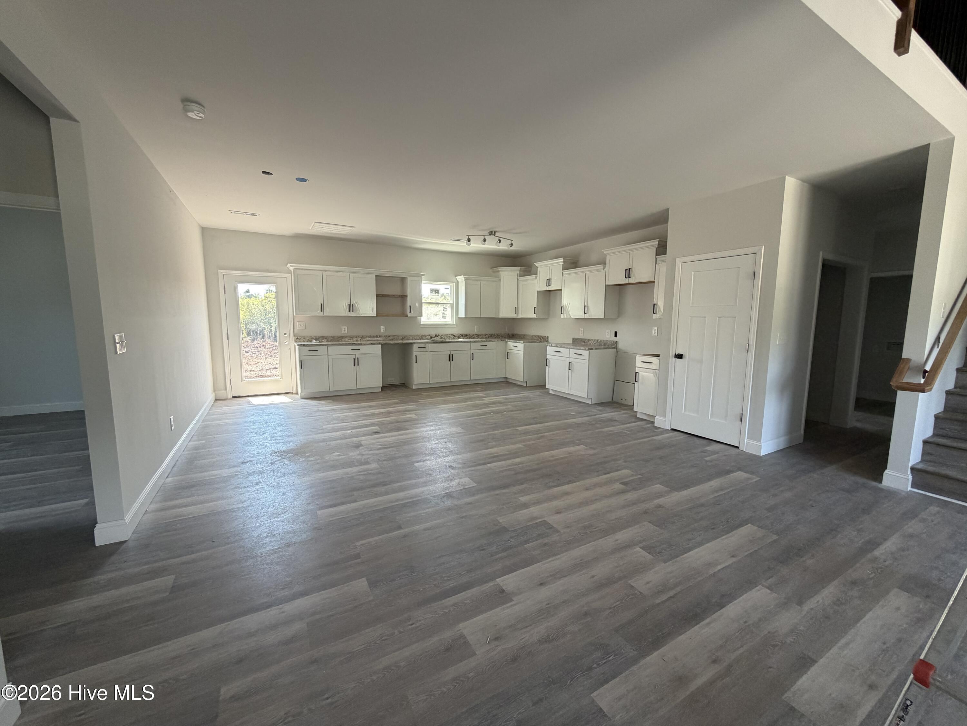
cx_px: 484
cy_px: 363
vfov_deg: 85.7
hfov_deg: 102.1
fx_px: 391
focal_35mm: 14
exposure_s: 1/121
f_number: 2.2
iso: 200
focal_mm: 2.22
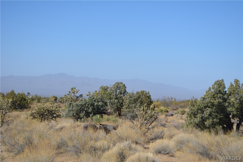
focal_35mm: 82
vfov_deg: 16.6
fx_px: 557
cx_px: 122
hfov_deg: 24.6
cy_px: 81
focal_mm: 55
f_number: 7.1
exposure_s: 1/2000
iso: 400
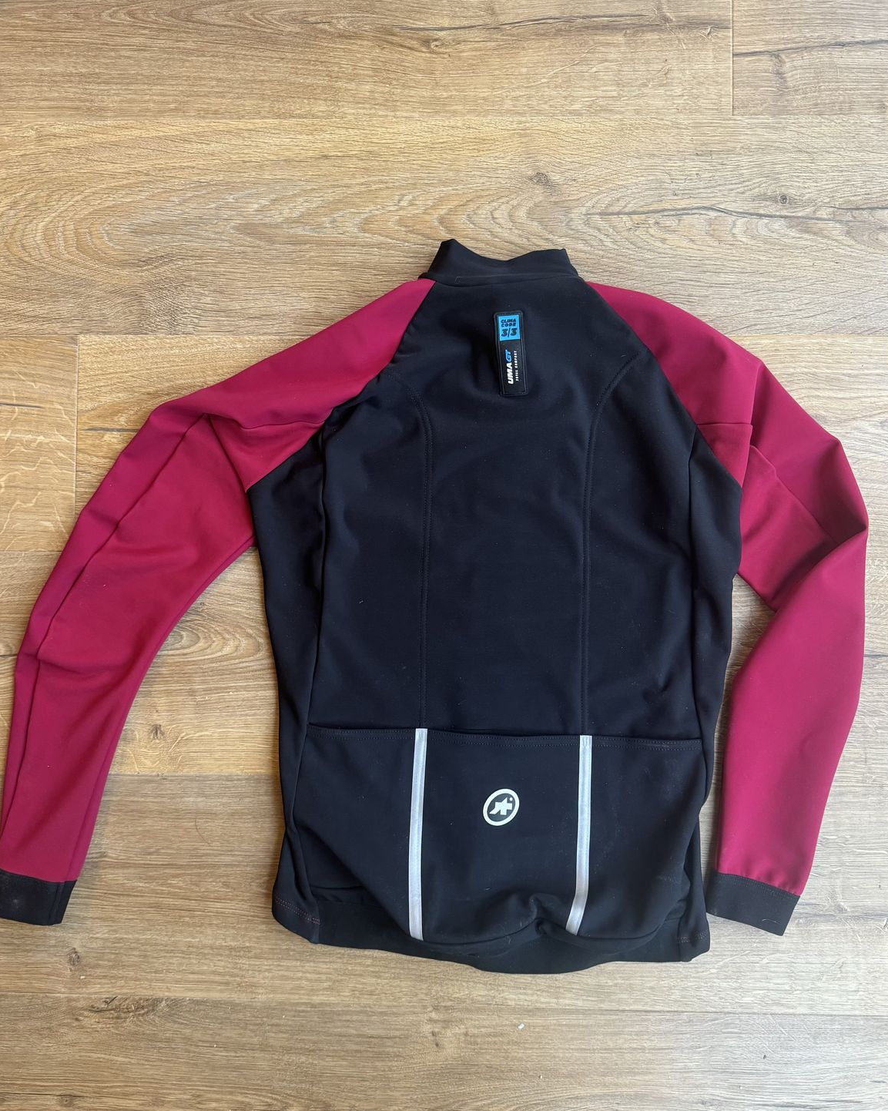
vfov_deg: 66.0
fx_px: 854
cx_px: 448
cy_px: 579
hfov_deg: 54.9
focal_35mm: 26
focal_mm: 6.86
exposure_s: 1/60
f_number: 1.78
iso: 320
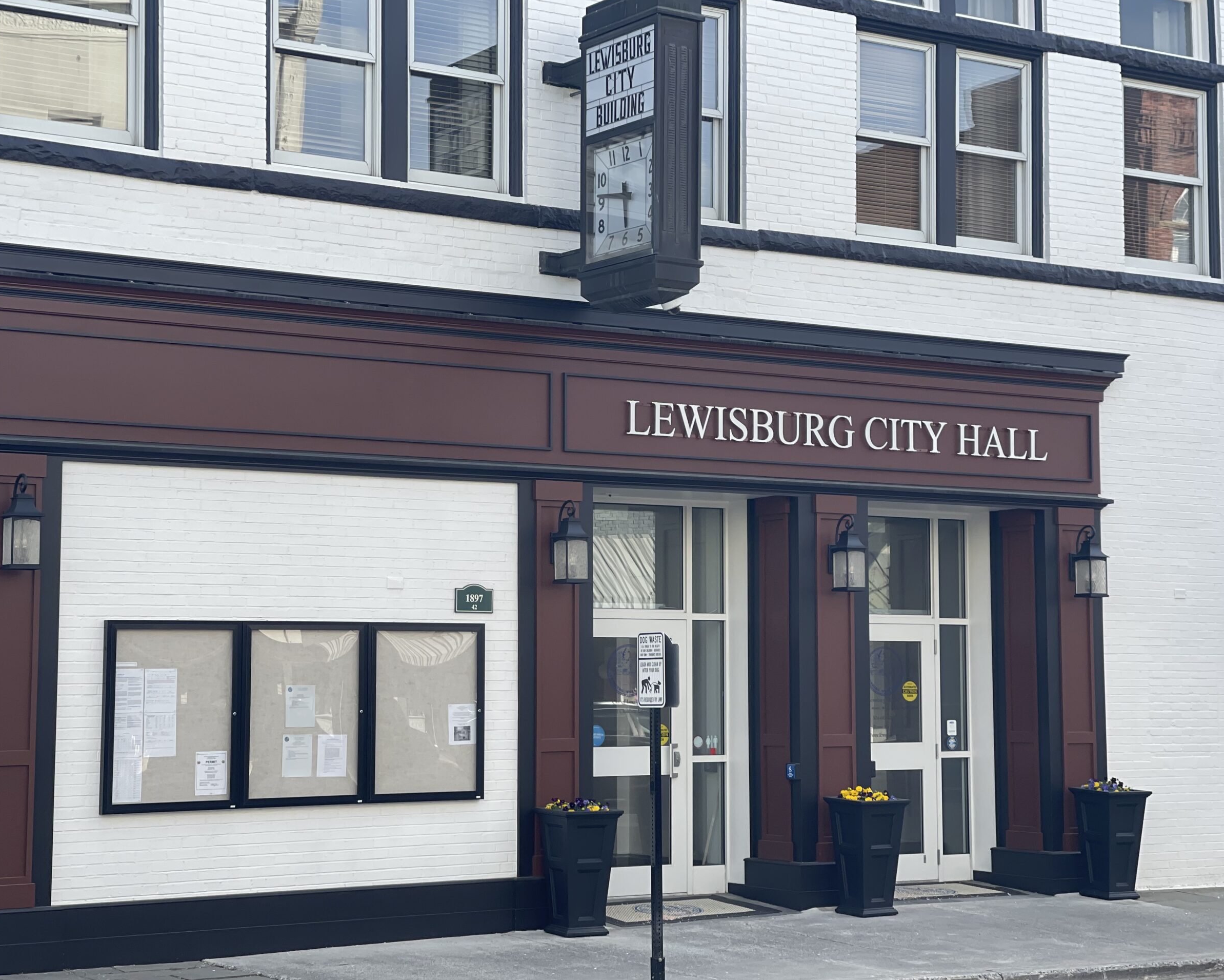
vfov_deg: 22.8
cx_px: 618
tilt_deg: +5.0
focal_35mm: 67
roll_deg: +0.1
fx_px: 2427
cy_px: 488
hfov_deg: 28.3
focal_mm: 7.5
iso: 20
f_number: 2.2
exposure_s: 1/473
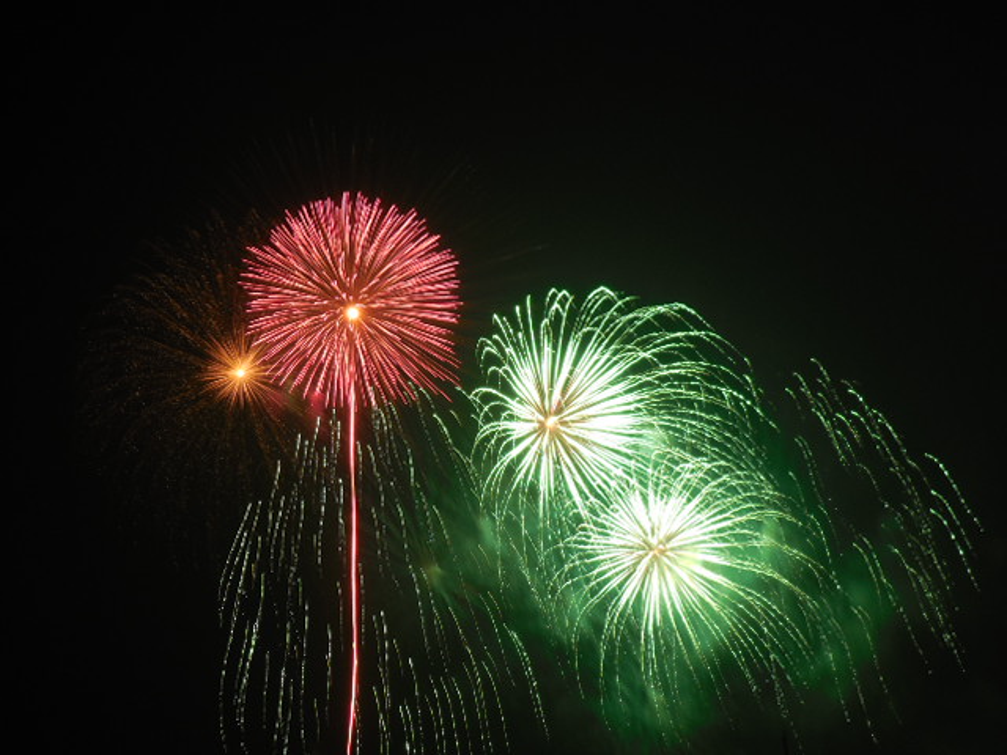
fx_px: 1542
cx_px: 504
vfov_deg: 27.5
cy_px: 378
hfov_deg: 36.2
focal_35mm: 53
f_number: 7.9
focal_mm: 9.4
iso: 125
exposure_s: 4
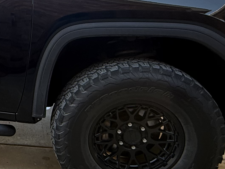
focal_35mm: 53
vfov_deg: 27.5
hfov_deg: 30.1
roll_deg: +0.7
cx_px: -53
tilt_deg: -14.2
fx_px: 345
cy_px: 66
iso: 80
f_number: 2.2
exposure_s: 1/99
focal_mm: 2.22
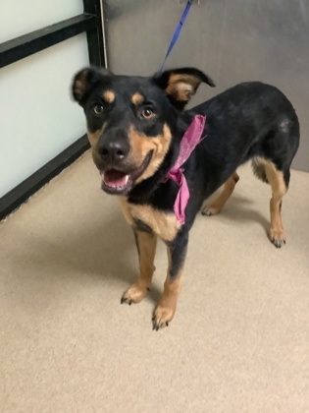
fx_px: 369
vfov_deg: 58.4
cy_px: 206
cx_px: 154
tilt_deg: -37.9
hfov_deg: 45.4
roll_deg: +0.4
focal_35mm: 31
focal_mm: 3.3
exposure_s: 1/30
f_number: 2.4
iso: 500
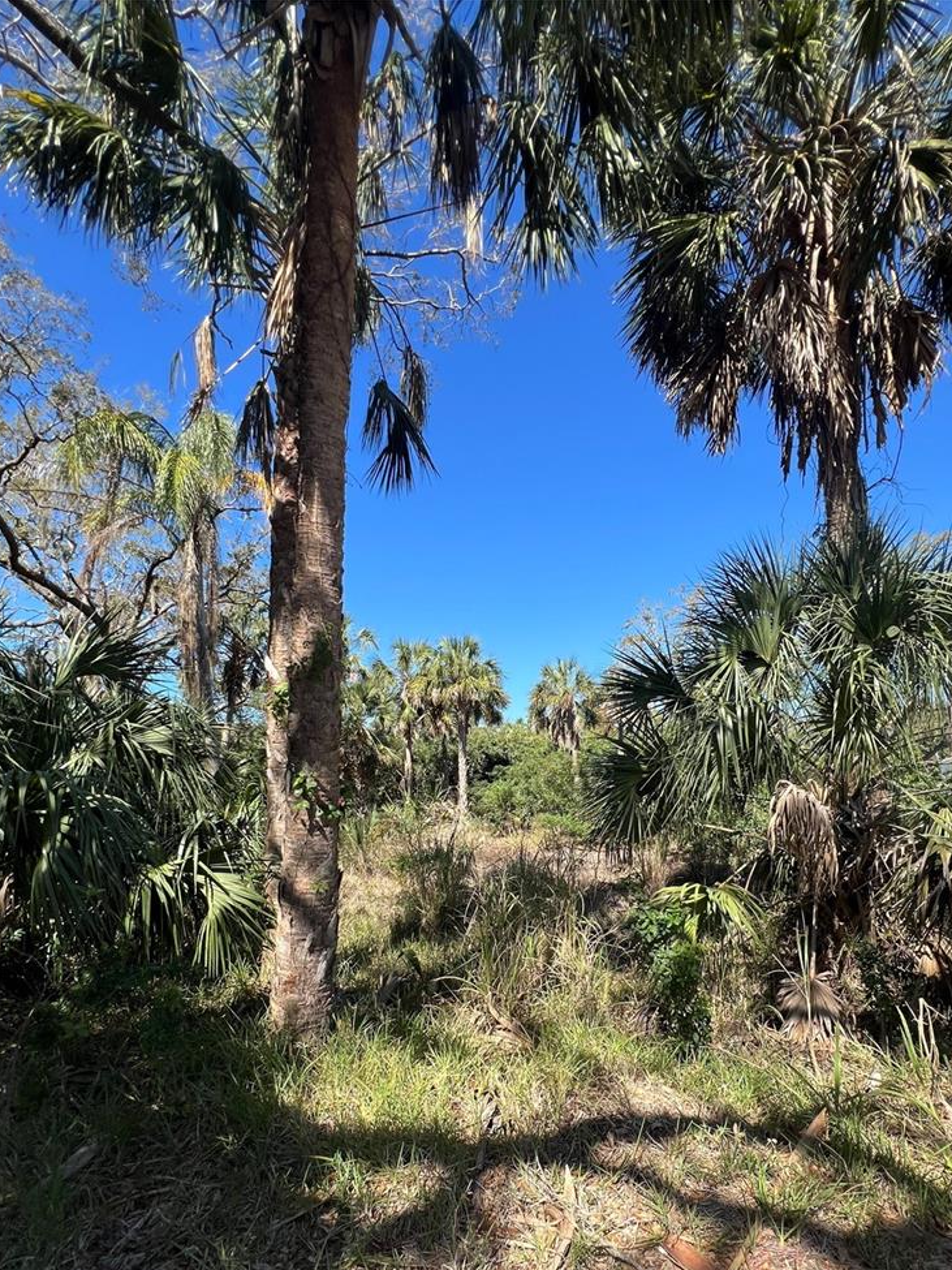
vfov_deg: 92.9
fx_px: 587
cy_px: 780
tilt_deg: -5.4
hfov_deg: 78.0
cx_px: 499
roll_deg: -2.4
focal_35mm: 16
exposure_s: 1/827
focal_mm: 1.57
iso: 32
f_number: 1.8
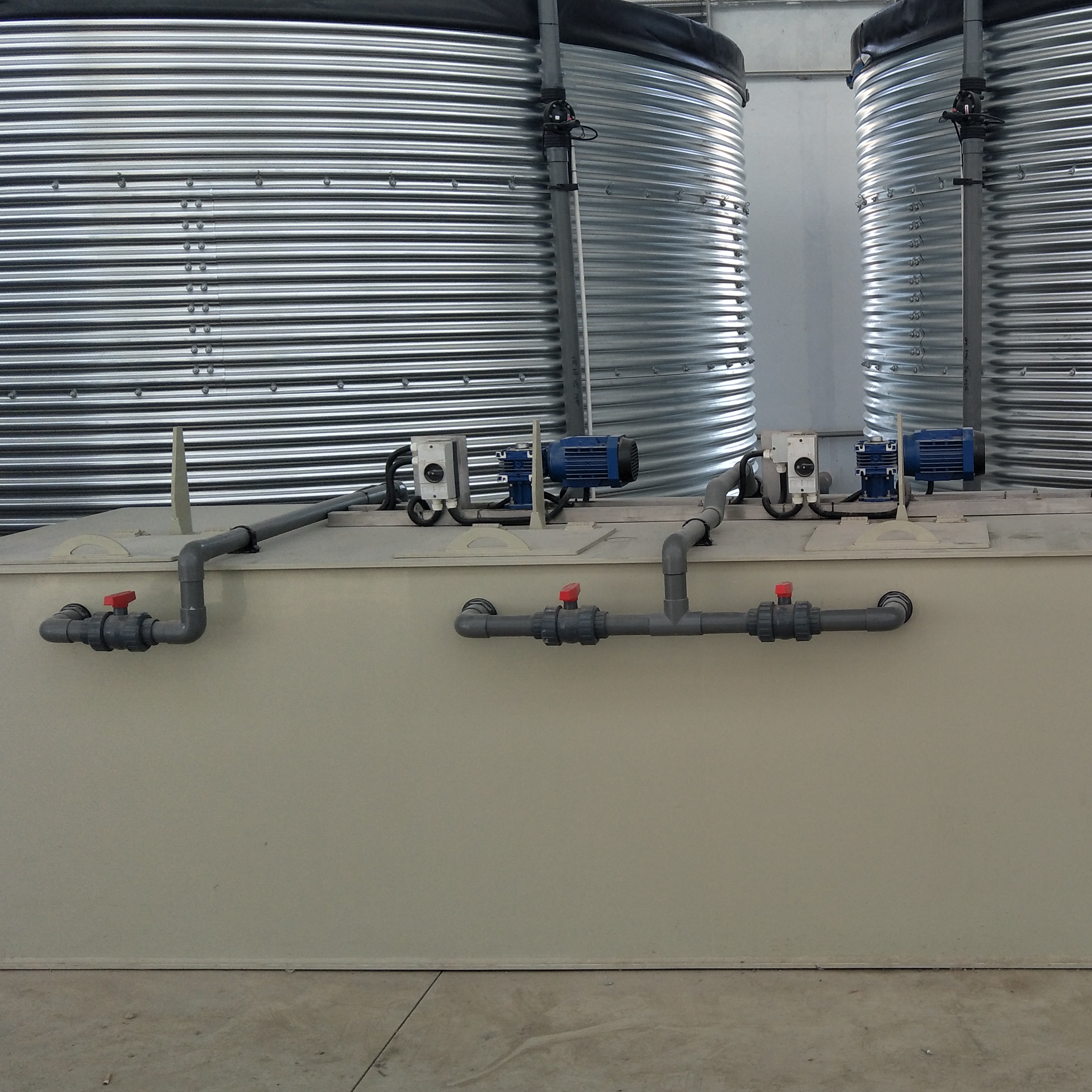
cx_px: 888
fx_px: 1285
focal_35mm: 36
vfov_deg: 46.0
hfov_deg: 43.7
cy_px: 541
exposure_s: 1/100
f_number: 1.7
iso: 50
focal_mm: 4.1
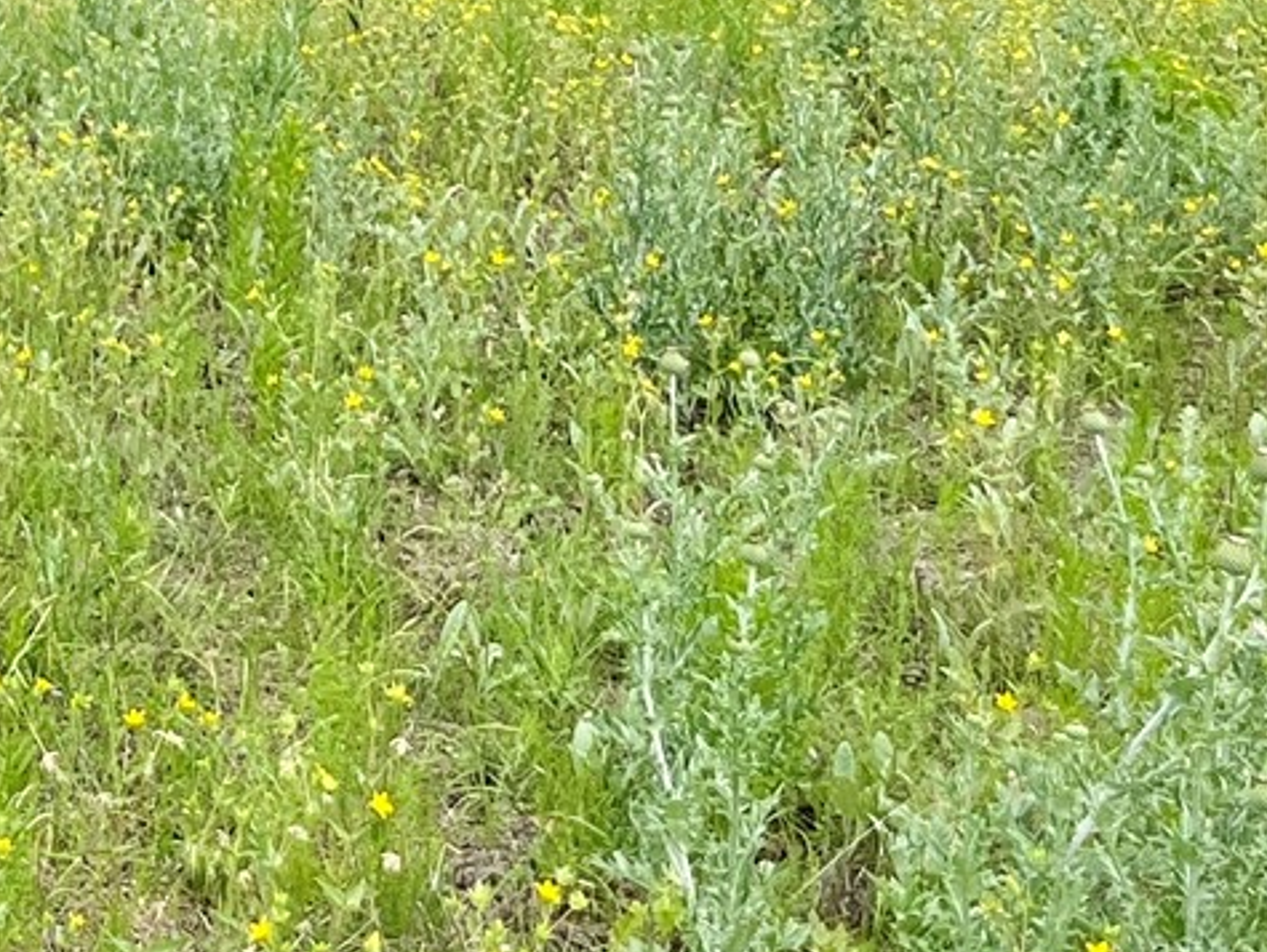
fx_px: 4102
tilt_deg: -1.3
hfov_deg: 16.2
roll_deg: -0.5
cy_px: -763
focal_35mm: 112
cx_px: -563
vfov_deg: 12.2
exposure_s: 1/4310
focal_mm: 5.1
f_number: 1.6
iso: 50
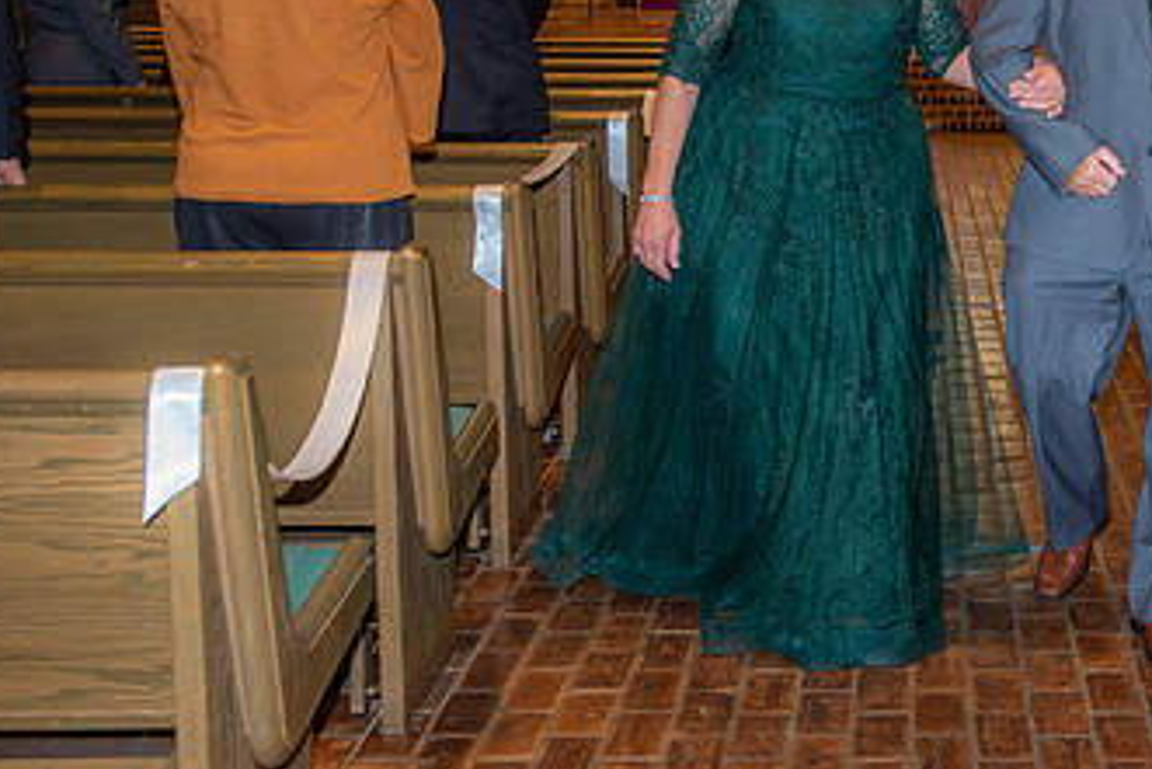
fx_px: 2017
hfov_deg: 31.0
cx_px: 929
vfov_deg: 21.5
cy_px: 216
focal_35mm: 63
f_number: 5.6
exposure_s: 1/125
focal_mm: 36
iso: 1600
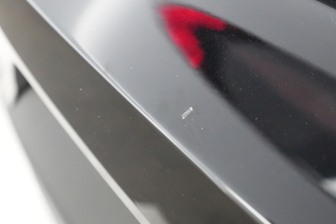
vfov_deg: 30.1
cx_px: 148
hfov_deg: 44.4
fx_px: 410
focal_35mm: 44
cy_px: 60
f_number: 5
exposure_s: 1/125
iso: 16000
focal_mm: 28
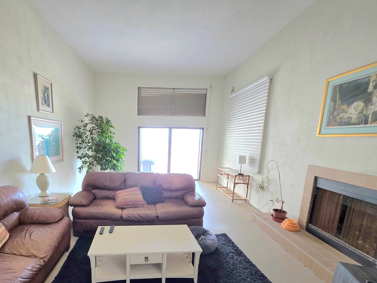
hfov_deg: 93.4
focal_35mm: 16
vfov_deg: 77.0
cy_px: 173
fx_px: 174
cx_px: 153
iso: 160
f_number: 1.9
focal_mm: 2.2
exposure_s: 1/60.2
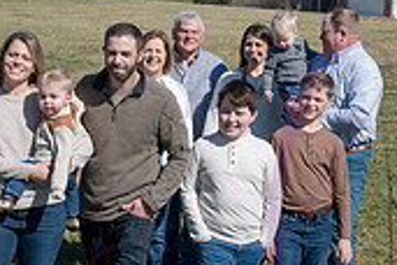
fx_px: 1180
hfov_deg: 19.1
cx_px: 202
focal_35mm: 107
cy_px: 89
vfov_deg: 12.8
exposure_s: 1/640
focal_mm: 31.5
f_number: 11
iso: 400
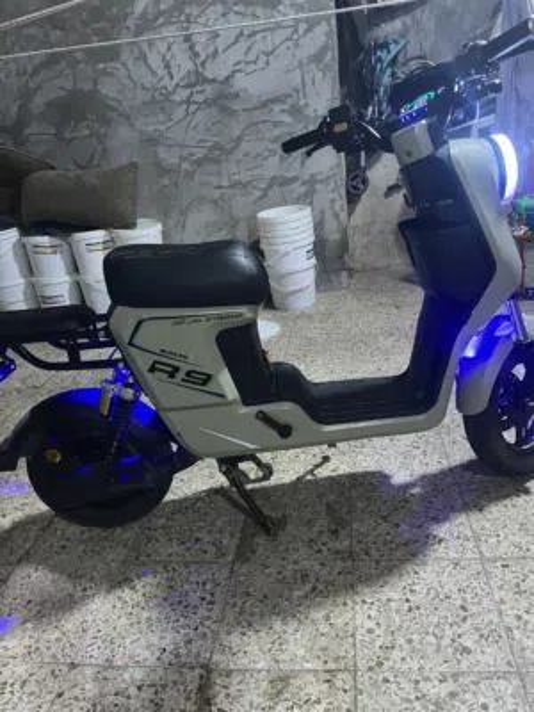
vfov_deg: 67.3
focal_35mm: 26
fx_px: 535
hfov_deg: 53.1
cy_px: 356
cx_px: 267
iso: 640
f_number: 1.6
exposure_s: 1/34
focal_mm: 5.1
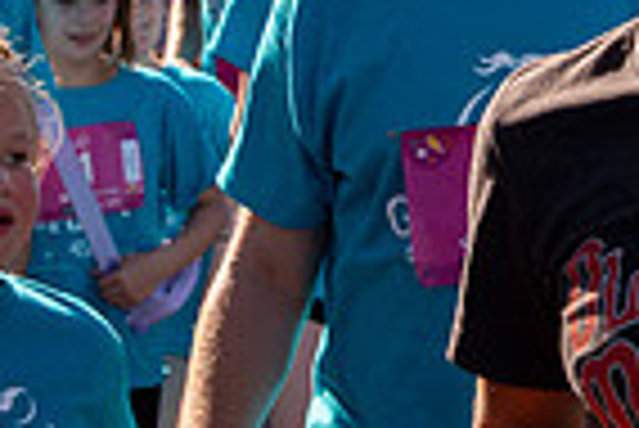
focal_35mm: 196
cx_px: 576
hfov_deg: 10.4
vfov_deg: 7.0
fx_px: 3483
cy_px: -63
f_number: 8
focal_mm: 48
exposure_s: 1/1000
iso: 800
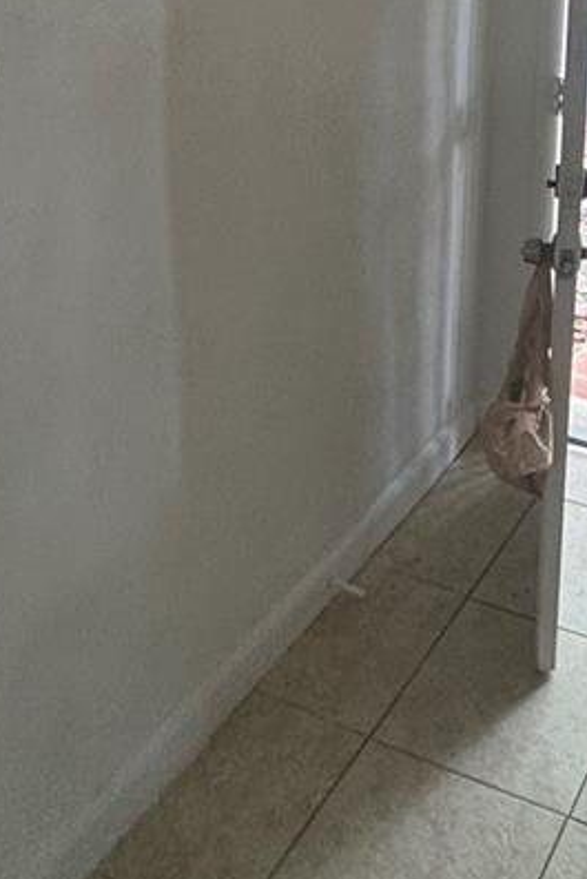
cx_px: 576
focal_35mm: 44
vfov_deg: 40.5
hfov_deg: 28.8
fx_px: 1075
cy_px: 62
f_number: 2.2
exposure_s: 1/120
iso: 100
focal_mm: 2.22
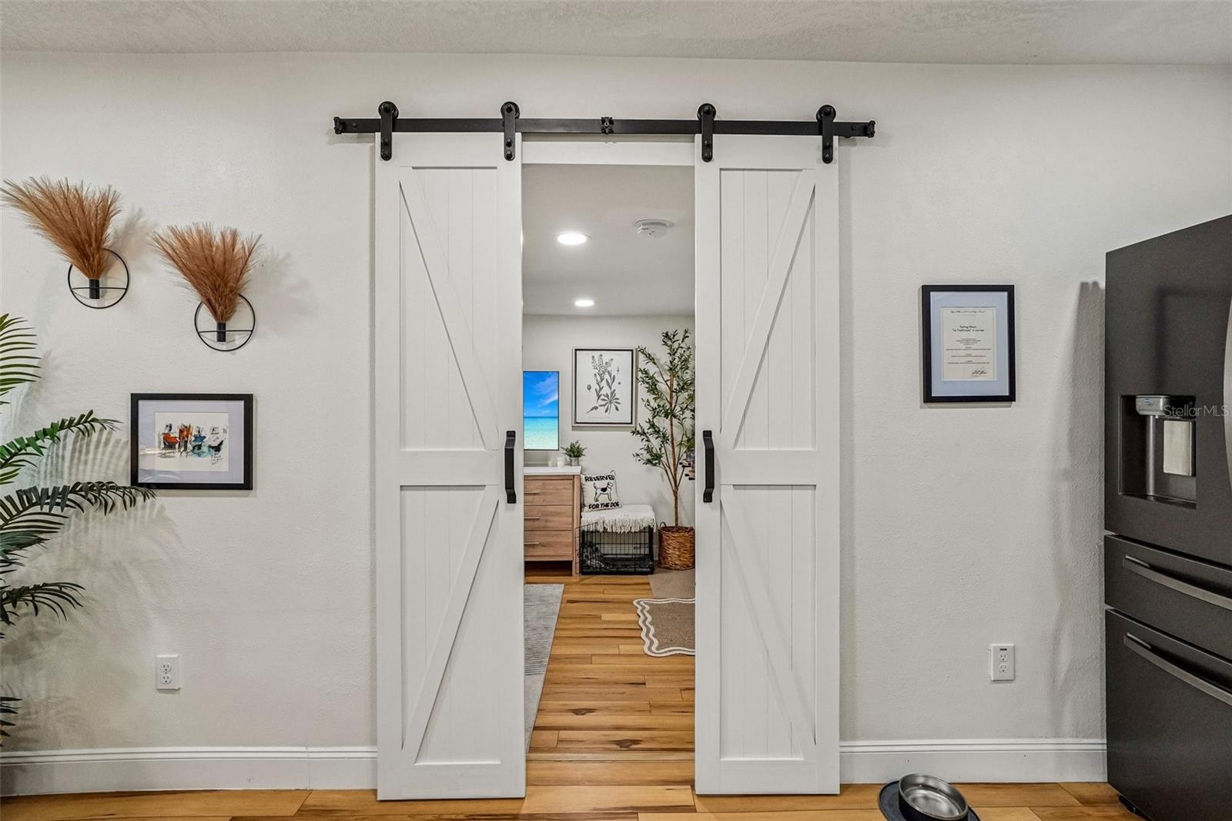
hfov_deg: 100.4
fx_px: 513
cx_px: 616
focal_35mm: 15
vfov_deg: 77.3
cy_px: 410
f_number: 8
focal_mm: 10
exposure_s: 1/30
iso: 640
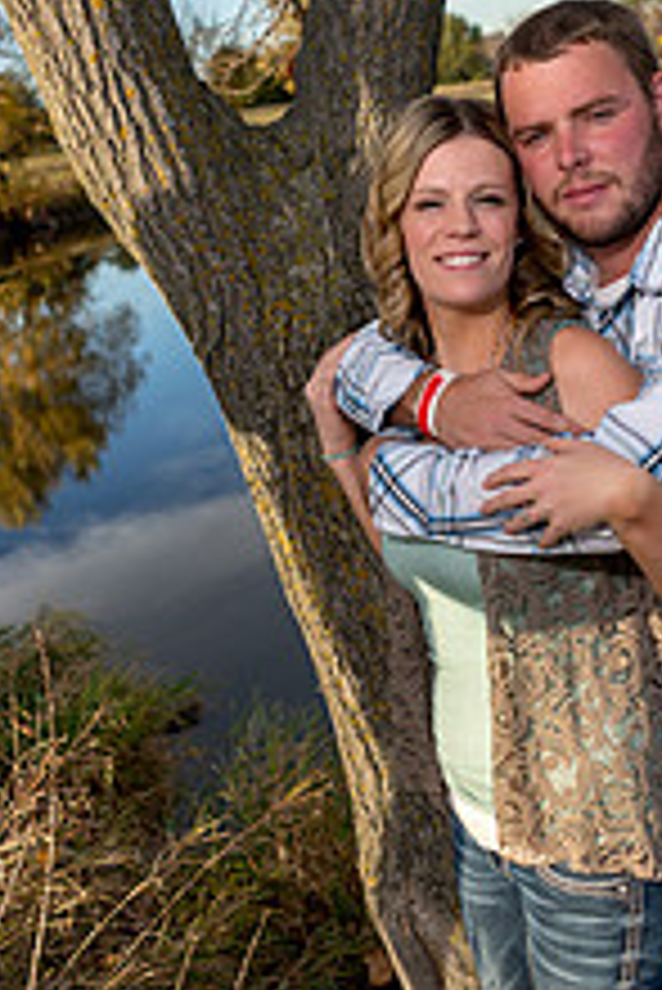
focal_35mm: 49
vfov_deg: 40.1
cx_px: 441
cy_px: 594
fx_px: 1349
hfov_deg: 27.4
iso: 200
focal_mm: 24
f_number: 2.8
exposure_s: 1/1000
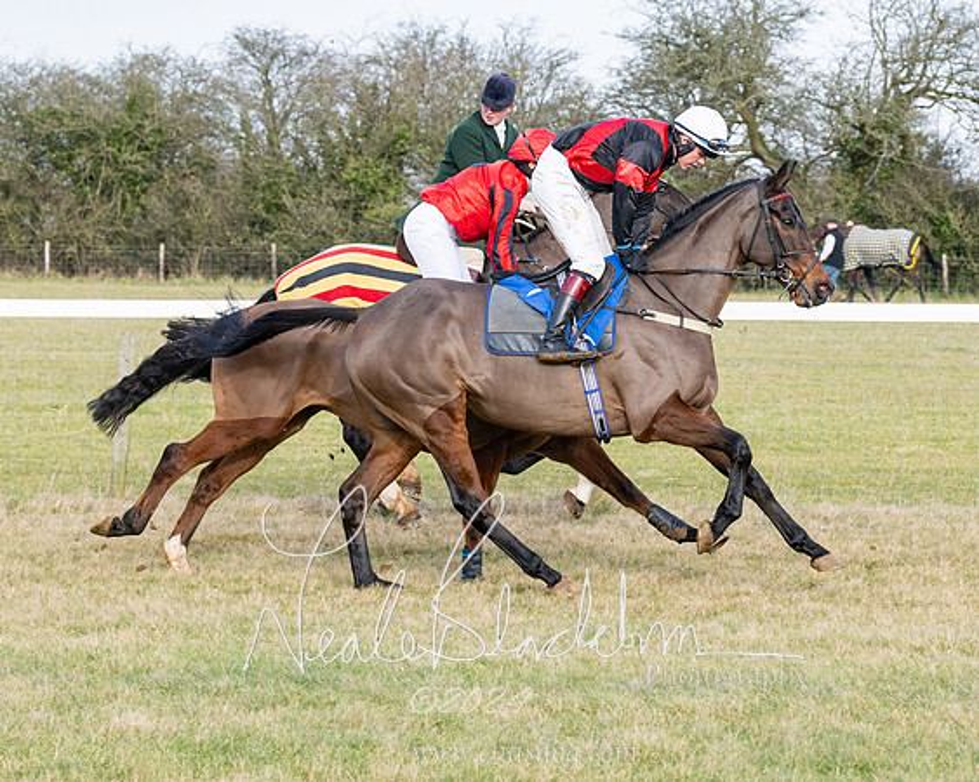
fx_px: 4647
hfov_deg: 12.0
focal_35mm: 160
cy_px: 440
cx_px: 517
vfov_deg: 9.6
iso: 400
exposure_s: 1/1000
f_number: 5
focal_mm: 74
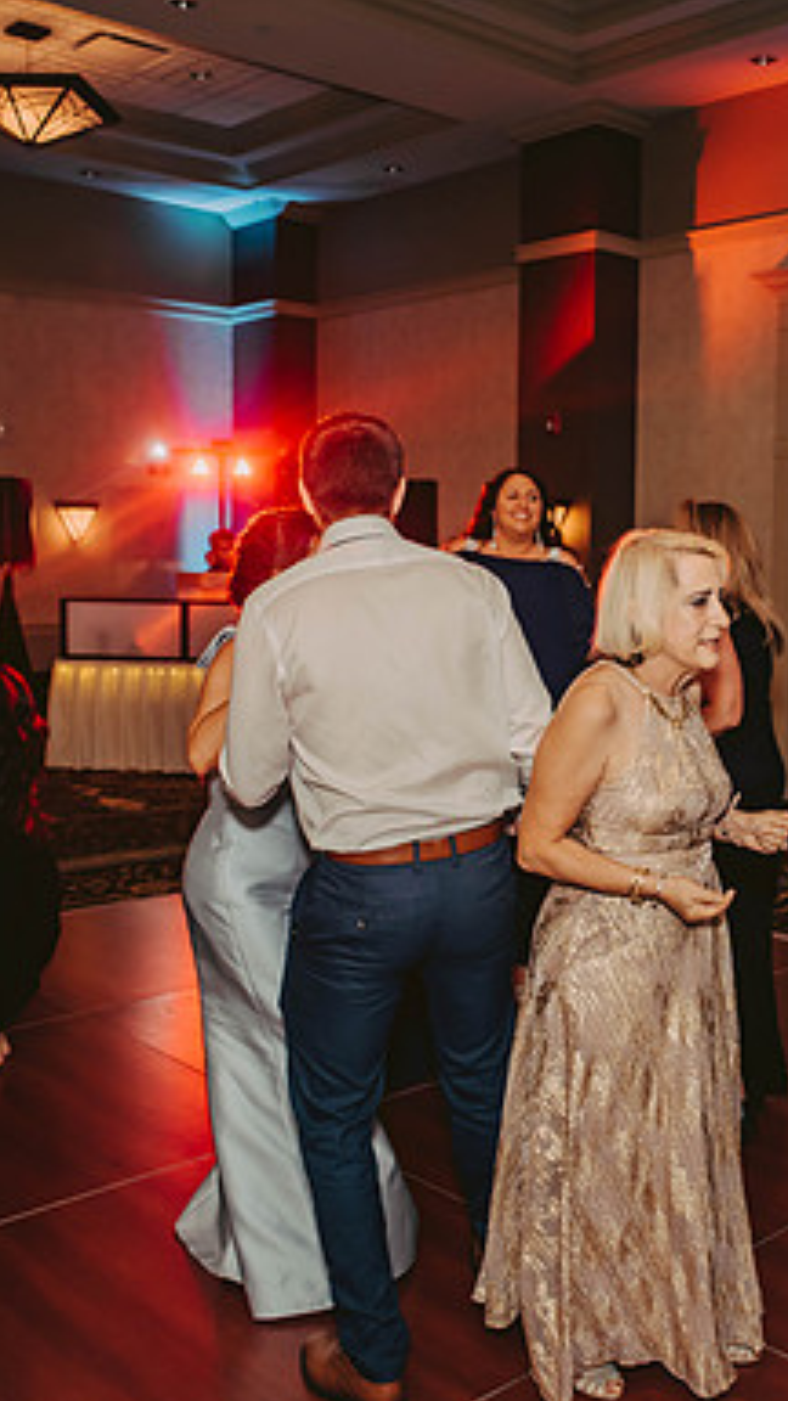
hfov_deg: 30.7
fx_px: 1412
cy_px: 702
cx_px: 576
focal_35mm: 38
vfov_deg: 52.8
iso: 800
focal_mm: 24
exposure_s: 1/100
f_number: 2.8
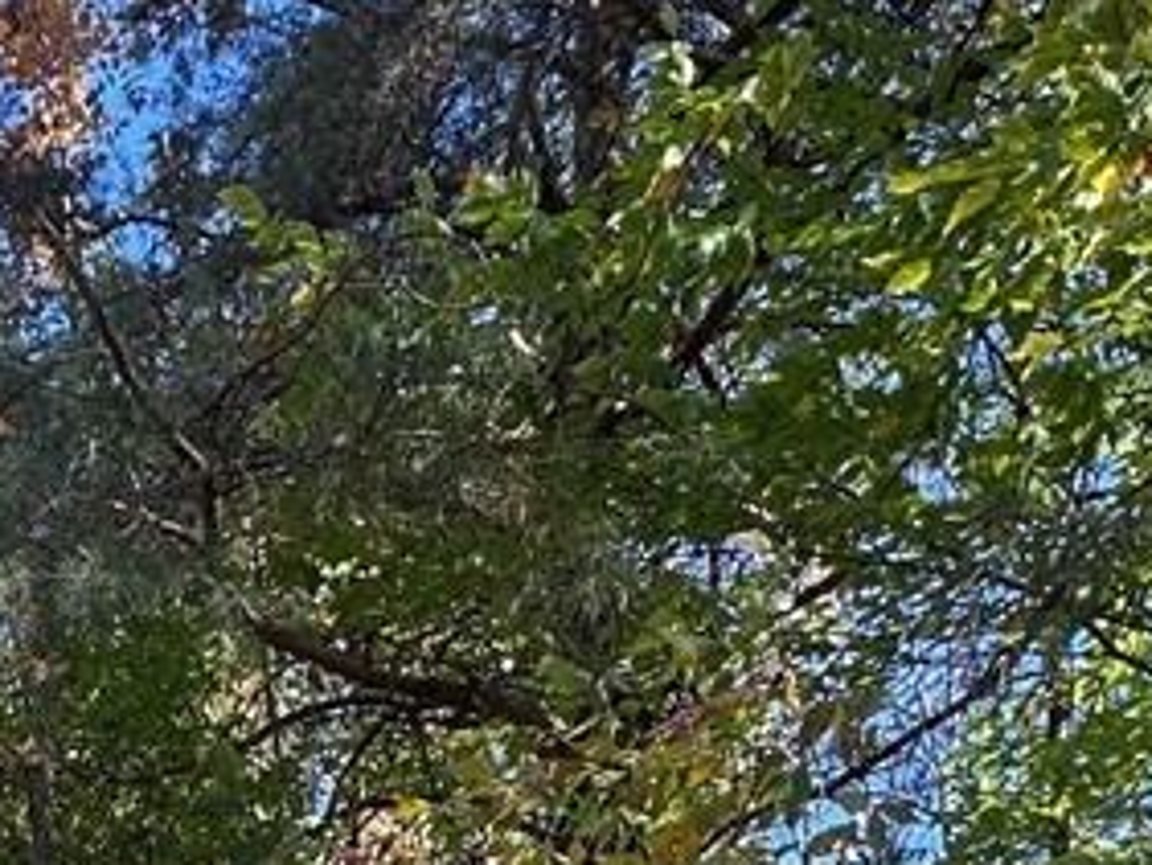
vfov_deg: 21.6
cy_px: 1439
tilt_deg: +7.9
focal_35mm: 51
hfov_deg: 34.0
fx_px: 1698
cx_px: -16
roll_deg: -5.6
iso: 40
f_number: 2.2
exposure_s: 1/138
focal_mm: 2.22
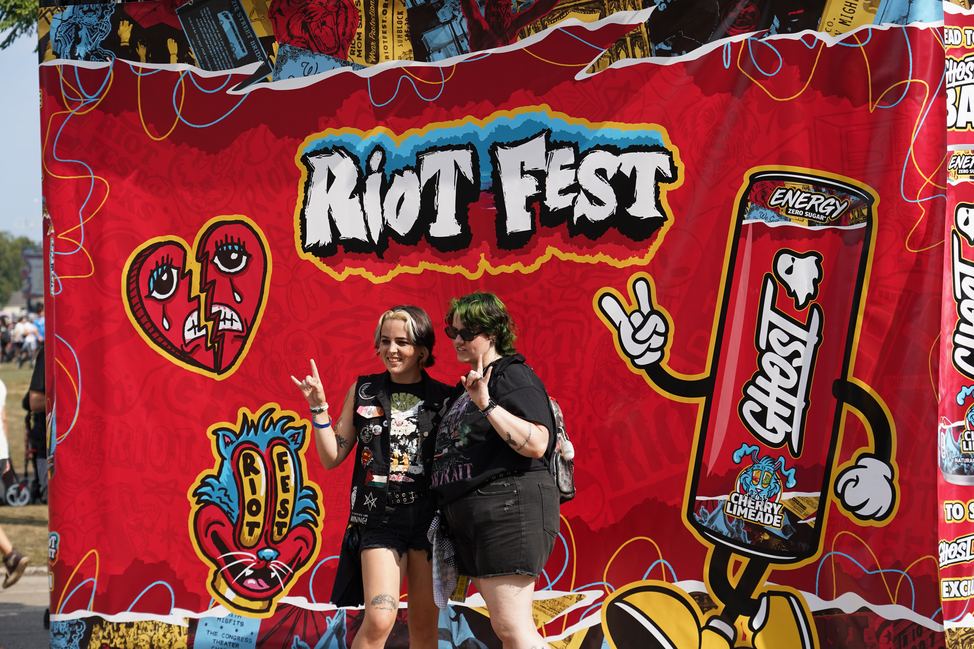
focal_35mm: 86
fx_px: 2327
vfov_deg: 15.9
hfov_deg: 23.6
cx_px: 487
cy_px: 324
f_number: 6.3
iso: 100
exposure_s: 1/400
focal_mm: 86
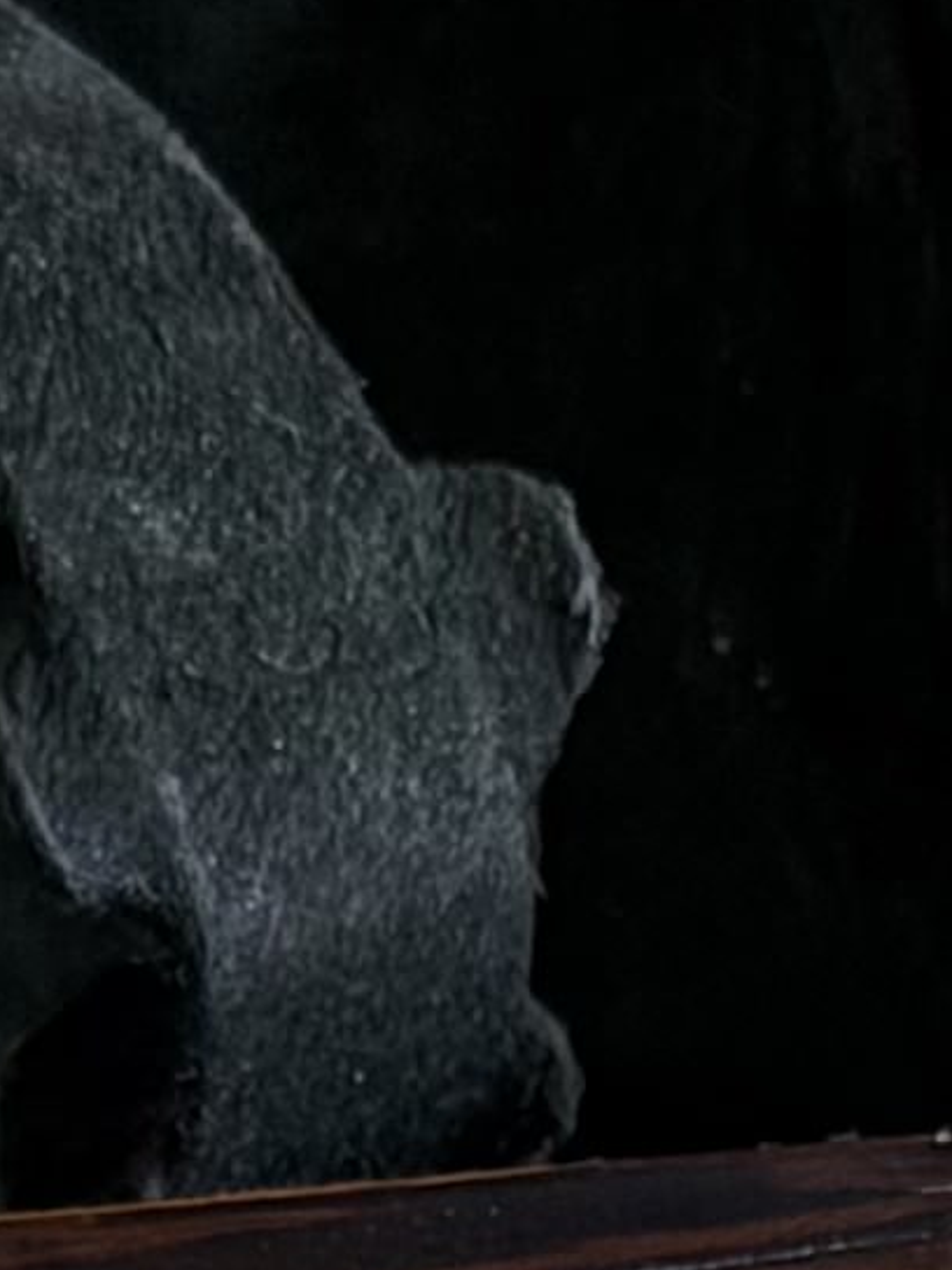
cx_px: -68
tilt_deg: -48.7
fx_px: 13054
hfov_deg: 4.2
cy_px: 3980
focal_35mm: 356
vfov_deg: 5.2
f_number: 1.78
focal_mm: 6.76
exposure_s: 1/122
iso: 64
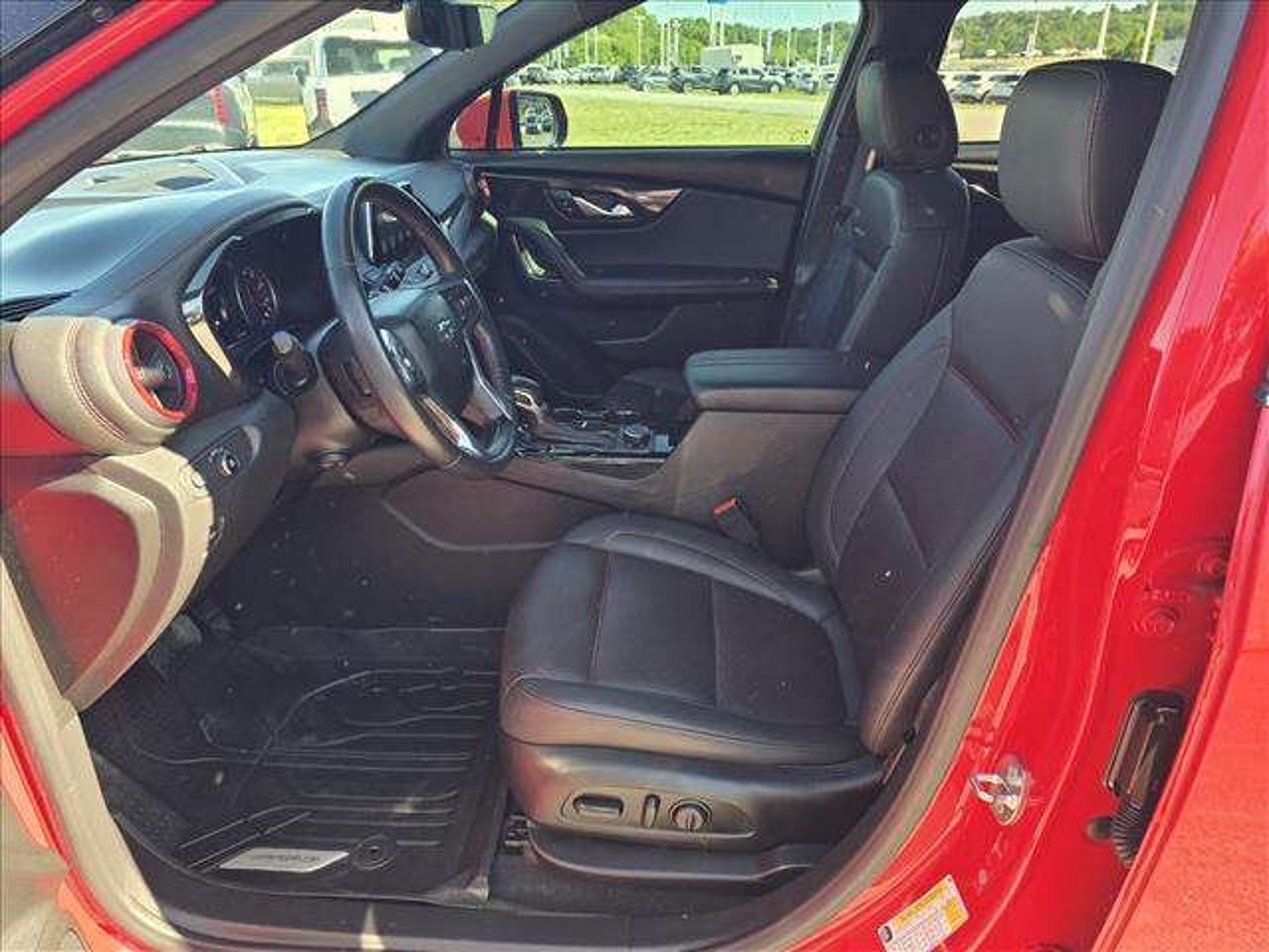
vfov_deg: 58.9
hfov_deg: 73.9
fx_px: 843
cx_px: 634
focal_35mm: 23
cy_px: 476
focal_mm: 6.3
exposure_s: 1/182
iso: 64
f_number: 1.7
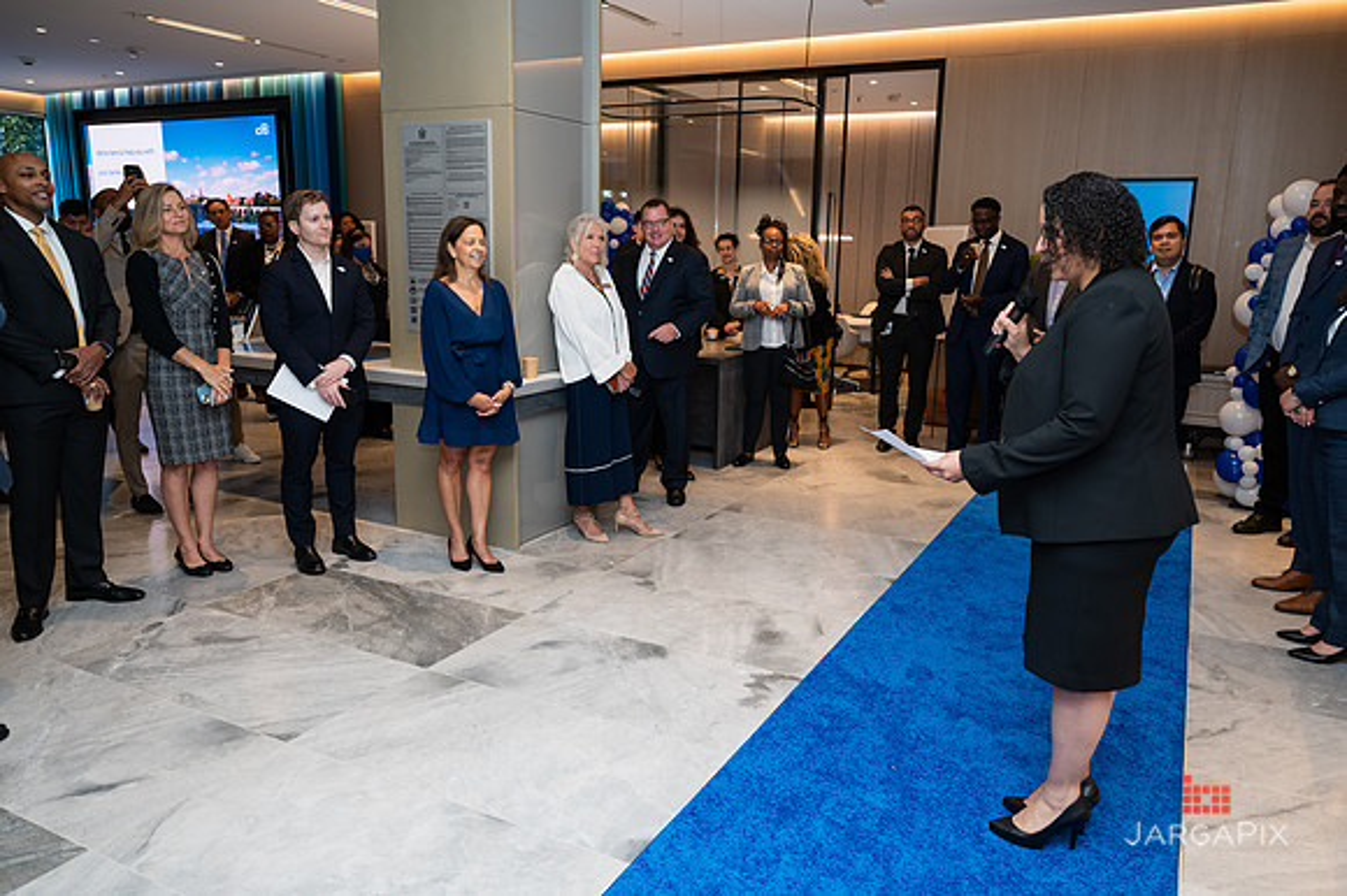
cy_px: 448
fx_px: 962
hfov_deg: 70.0
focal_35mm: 26
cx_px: 674
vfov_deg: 50.0
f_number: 3.2
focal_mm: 24
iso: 400
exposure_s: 1/160
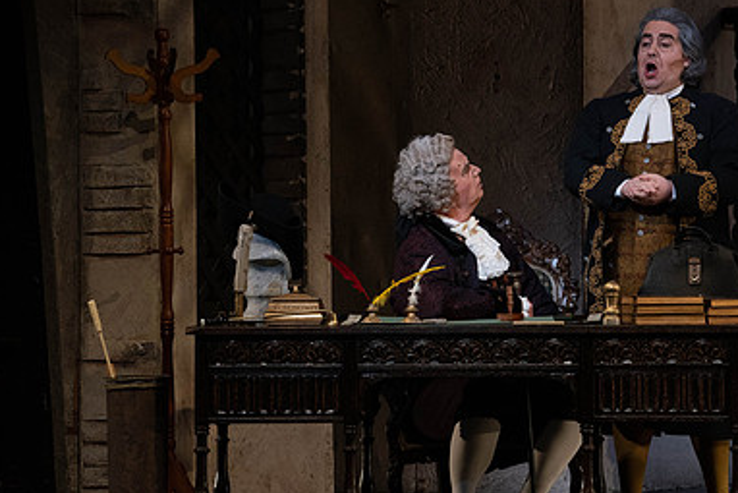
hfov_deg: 6.8
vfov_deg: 4.5
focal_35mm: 304
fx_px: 6234
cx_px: 473
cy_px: 227
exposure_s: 1/250
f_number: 9
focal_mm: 200
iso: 3200
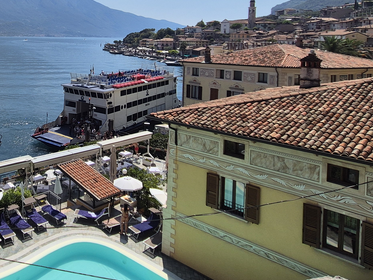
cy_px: 46
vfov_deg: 46.4
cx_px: 51
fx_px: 302
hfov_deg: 56.5
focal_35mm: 28
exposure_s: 1/4048
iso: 50
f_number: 2.2
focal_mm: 2.2
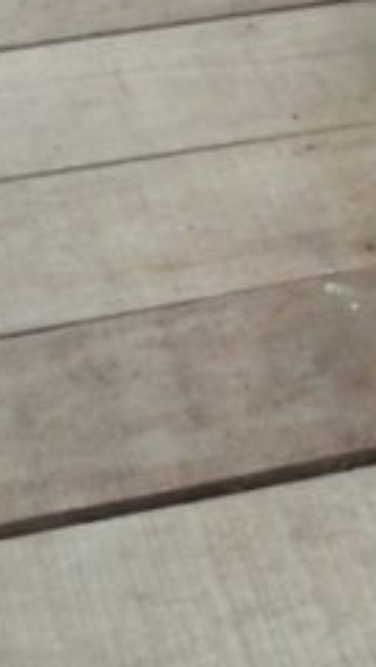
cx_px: 182
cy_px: 274
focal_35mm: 104
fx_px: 1839
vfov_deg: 20.5
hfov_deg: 11.7
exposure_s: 1/100
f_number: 2.9
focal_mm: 6.3
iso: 200
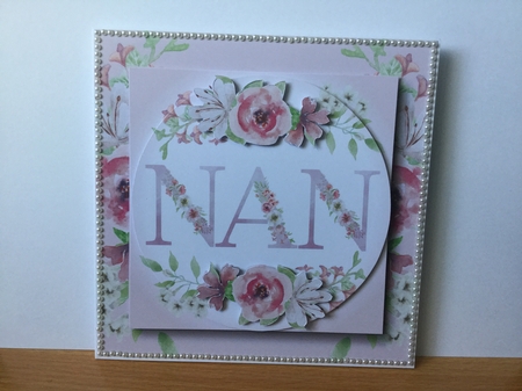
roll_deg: -1.9
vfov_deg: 45.4
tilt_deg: -22.5
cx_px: 261
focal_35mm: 31
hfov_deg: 58.4
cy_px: 196
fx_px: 467
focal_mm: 3.3
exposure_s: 1/33
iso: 64
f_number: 2.4
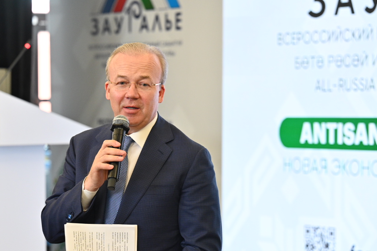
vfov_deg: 9.5
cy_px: 152
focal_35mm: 145
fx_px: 1518
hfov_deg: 14.1
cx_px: 129
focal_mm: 92
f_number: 3.2
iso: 1250
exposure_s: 1/250
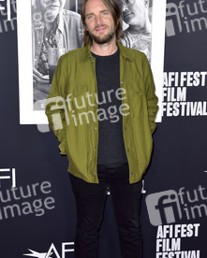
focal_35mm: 68
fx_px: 520
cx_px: 109
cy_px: 157
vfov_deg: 27.8
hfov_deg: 22.5
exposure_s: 1/200
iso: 640
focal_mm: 50
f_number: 6.3
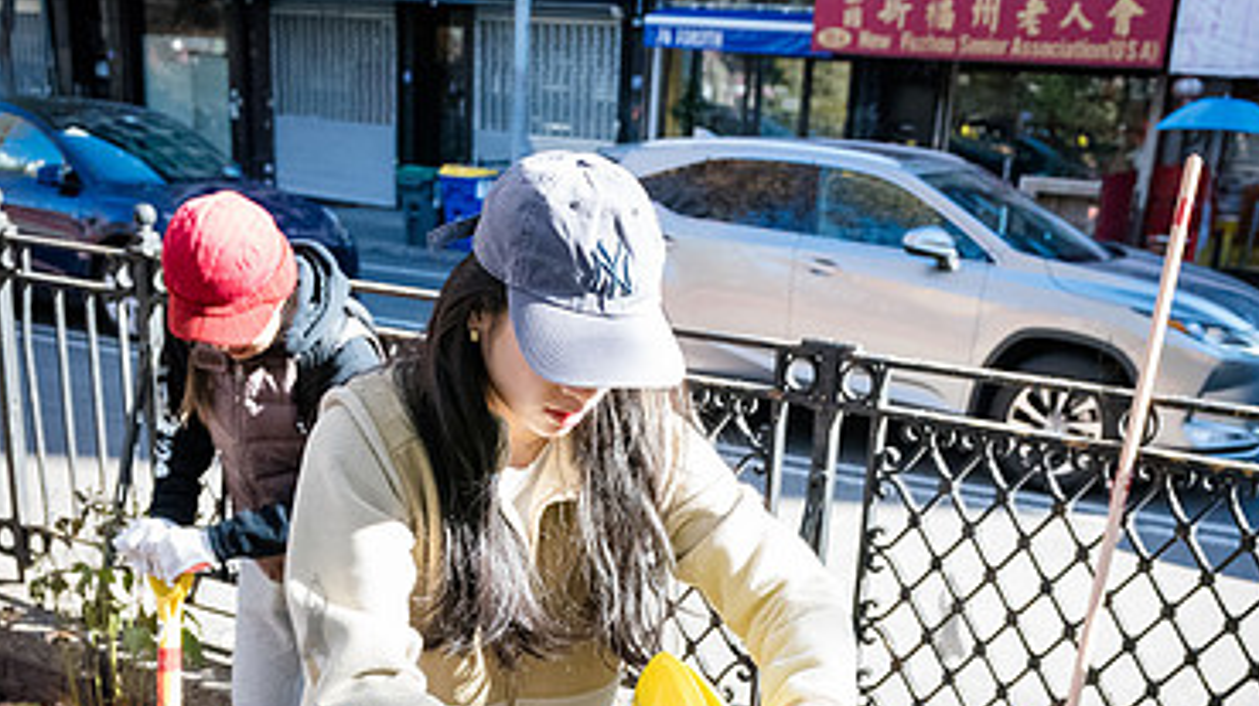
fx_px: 1535
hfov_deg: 44.6
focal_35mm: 46
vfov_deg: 24.5
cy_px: 733
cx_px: 641
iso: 6400
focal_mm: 24
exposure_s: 1/4000
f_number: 4
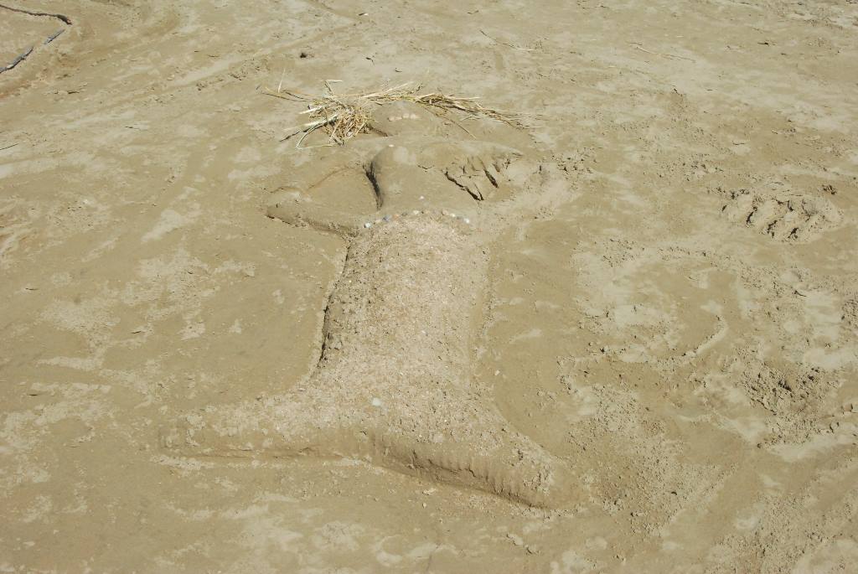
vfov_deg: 26.5
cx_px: 429
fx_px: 1217
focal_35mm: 51
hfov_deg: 38.8
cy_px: 287
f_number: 14
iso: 1000
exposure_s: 1/800
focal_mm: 34
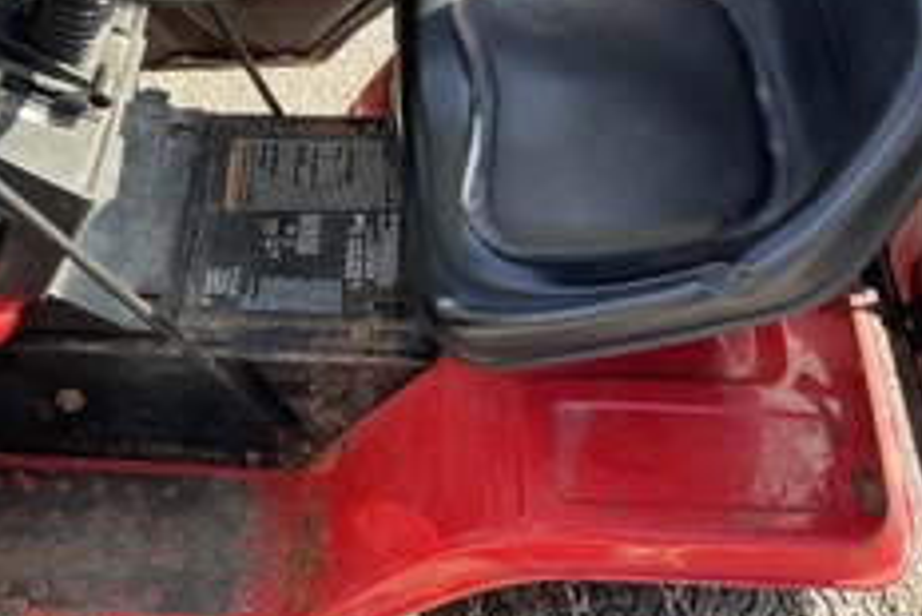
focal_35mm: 52
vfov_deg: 25.7
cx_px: 310
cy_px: 159
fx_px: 1333
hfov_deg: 37.8
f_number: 1.8
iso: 32
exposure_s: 1/172
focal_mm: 3
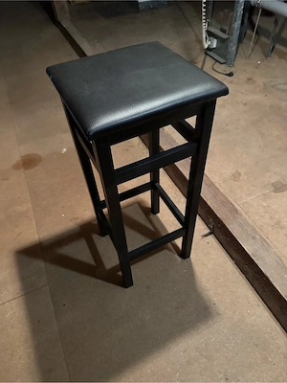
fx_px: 265
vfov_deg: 71.6
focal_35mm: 24
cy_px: 192
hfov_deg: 56.8
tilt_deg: -47.7
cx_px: 144
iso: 1000
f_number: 1.78
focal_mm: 6.86
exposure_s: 1/25
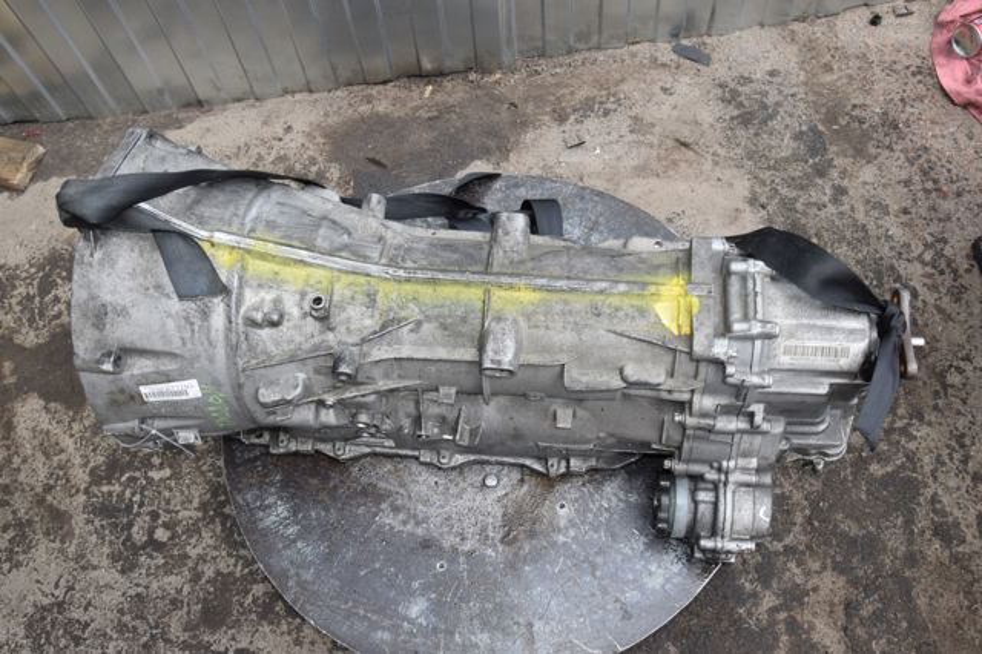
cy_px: 327
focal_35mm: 32
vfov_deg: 41.7
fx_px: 859
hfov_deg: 59.5
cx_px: 491
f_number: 16
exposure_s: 1/200
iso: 800
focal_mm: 21
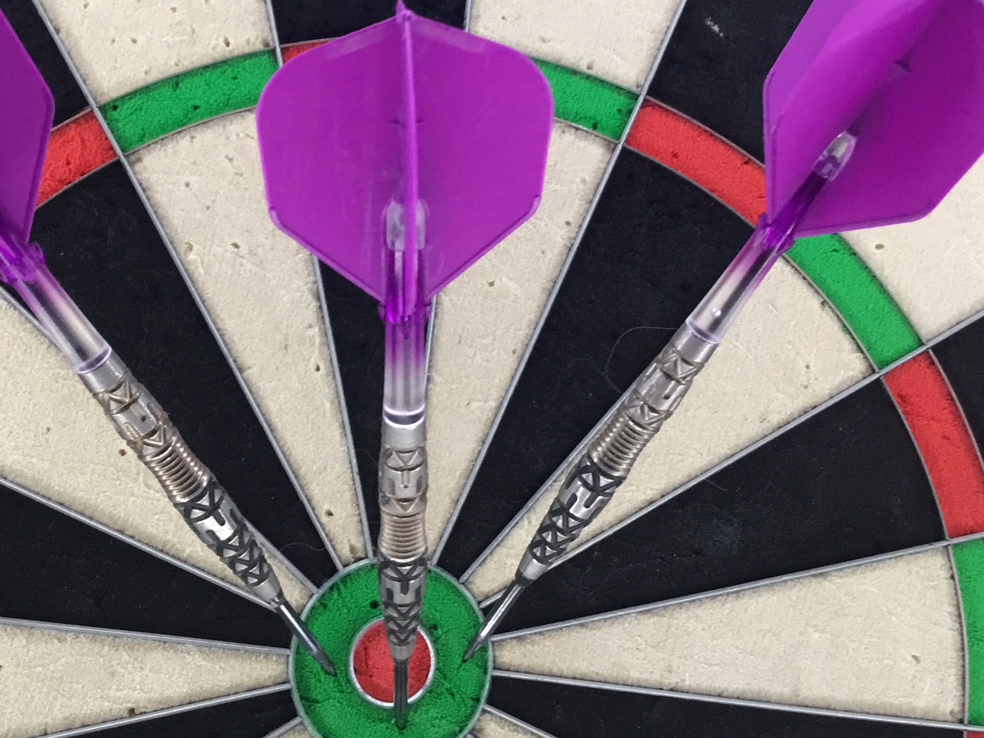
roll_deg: +2.6
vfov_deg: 30.0
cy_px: 230
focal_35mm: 48
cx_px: 416
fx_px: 1364
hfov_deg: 39.6
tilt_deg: +10.7
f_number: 2.4
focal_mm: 3.3
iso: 125
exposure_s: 1/33
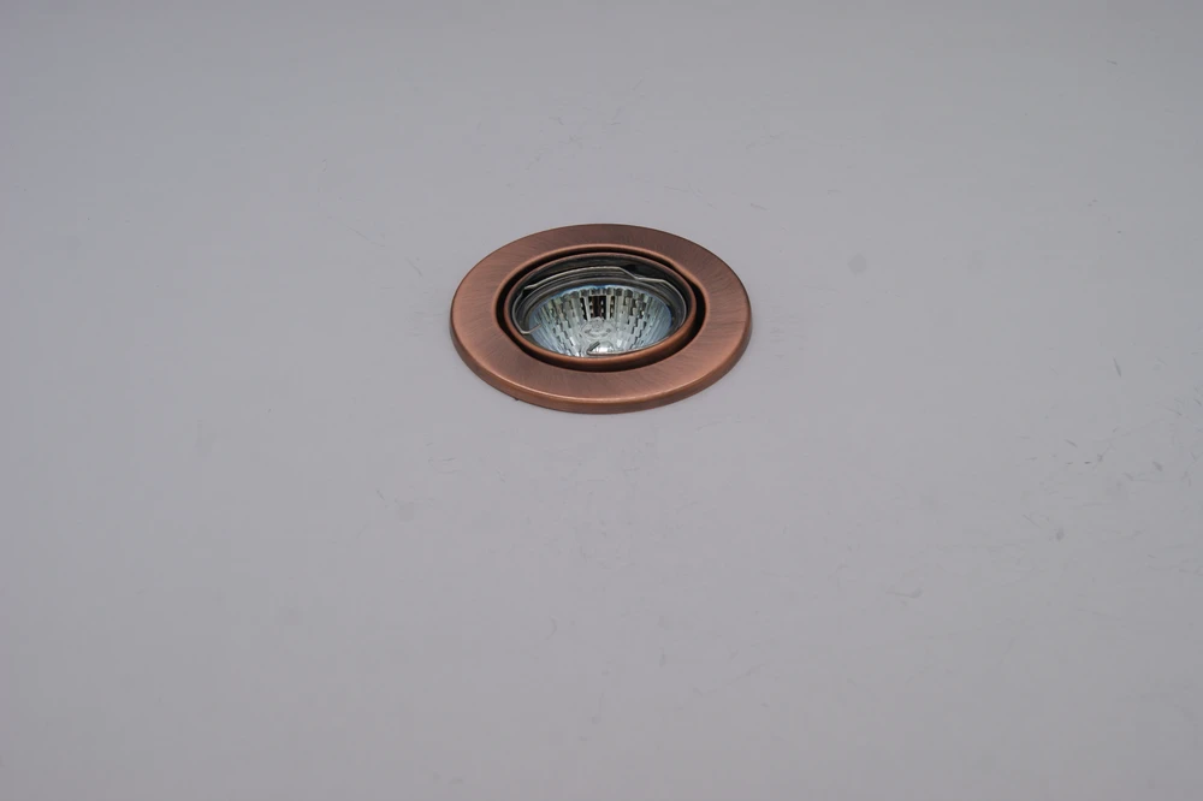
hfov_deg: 43.6
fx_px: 1503
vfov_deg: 29.8
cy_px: 400
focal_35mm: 45
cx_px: 602
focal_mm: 30
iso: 100
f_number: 10
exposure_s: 1/80
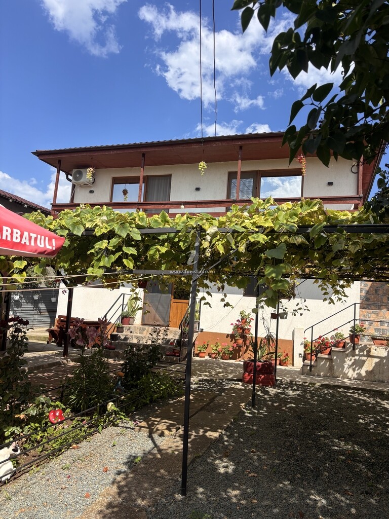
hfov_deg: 53.1
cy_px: 260
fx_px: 390
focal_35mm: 26
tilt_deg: +7.2
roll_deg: -5.2
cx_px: 194
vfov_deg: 67.3
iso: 50
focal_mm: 5.96
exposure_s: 1/2639
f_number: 1.6
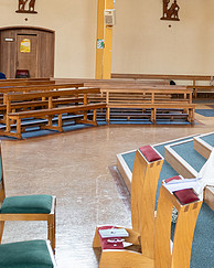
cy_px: 72
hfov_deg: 23.0
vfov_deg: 28.8
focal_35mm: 65
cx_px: 180
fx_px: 515
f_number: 3.5
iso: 640
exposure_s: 1/160
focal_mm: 29
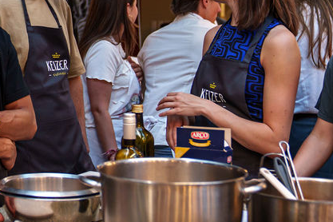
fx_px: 795
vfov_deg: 15.8
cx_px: -55
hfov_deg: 22.0
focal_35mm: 86
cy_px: 40
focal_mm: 35
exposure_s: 1/125
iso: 640
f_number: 2.8
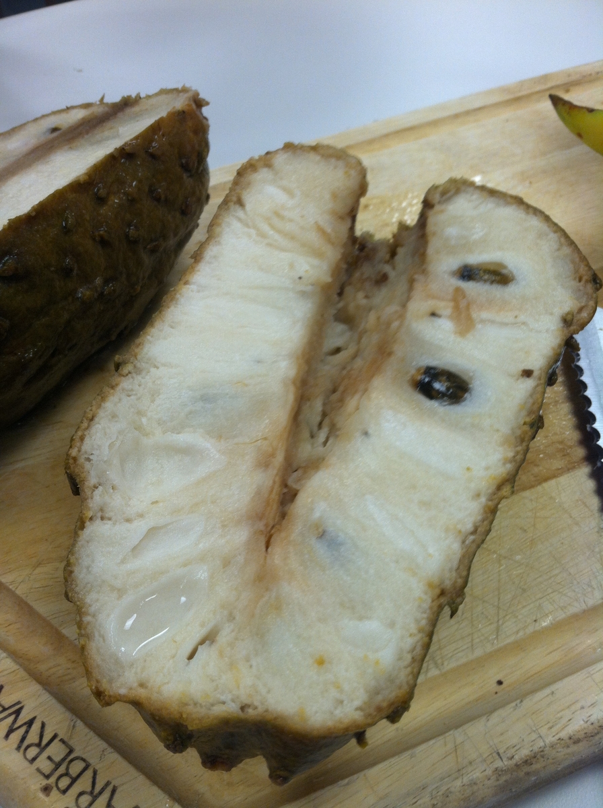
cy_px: 404
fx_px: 815
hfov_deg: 40.6
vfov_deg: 52.7
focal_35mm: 35
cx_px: 302
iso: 80
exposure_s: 1/40
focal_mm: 3.85
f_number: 2.8
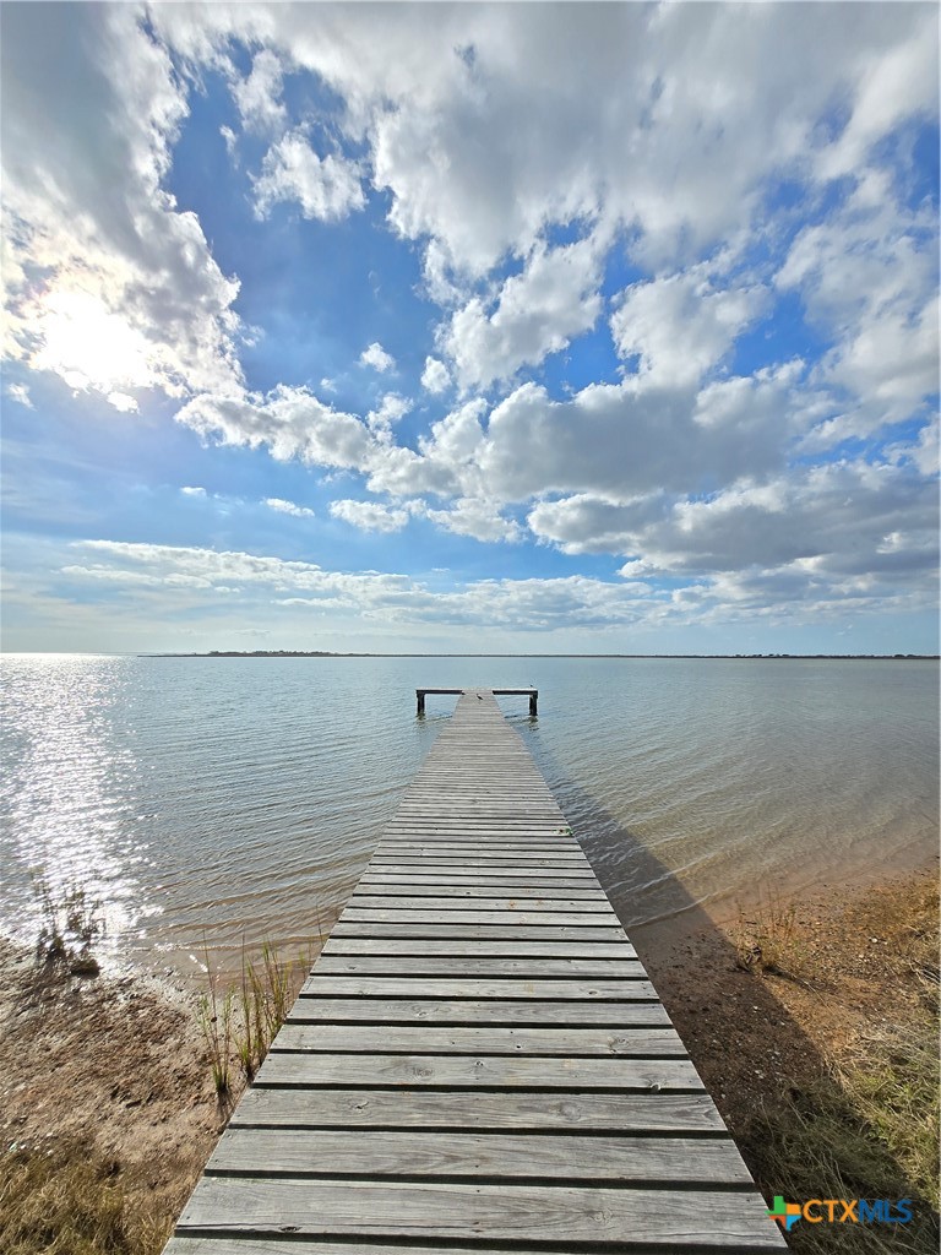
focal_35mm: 13
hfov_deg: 89.9
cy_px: 628
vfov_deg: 106.2
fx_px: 471
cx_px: 470
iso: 25
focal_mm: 1.7
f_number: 2.2
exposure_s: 1/2186
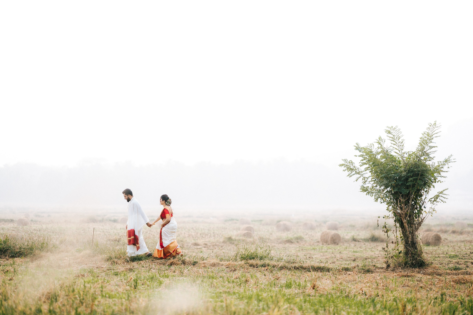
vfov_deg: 16.1
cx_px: 236
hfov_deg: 23.9
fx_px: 1117
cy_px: 158
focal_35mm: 85
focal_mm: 85
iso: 200
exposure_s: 1/400
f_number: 1.6
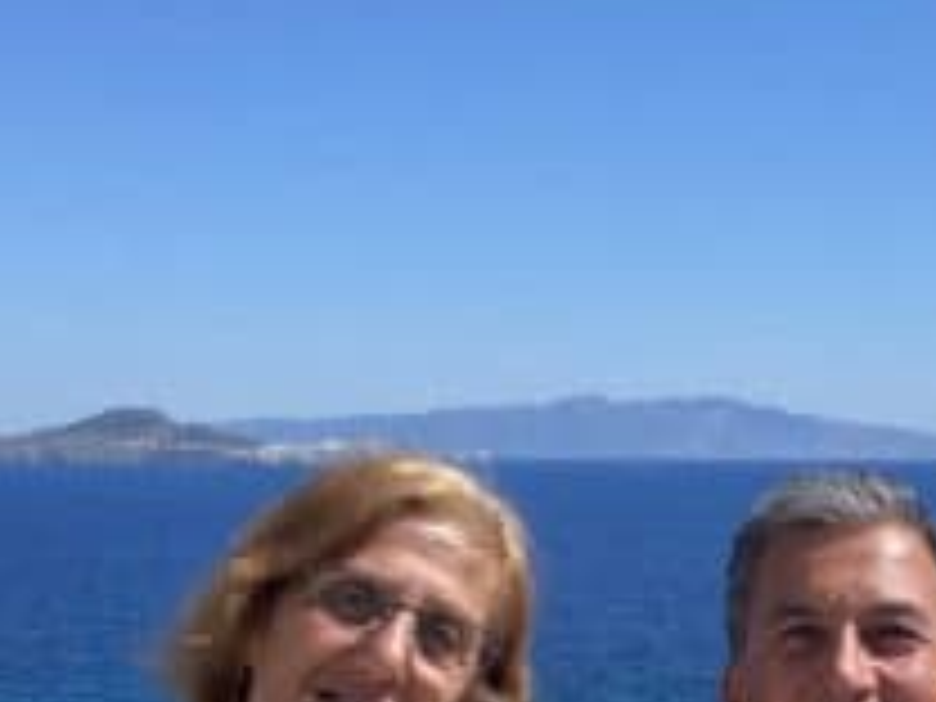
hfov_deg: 26.1
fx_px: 1893
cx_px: 968
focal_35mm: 70
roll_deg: +0.8
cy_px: 603
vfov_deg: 20.7
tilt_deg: -4.1
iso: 32
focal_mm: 4.25
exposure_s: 1/2571
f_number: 1.8
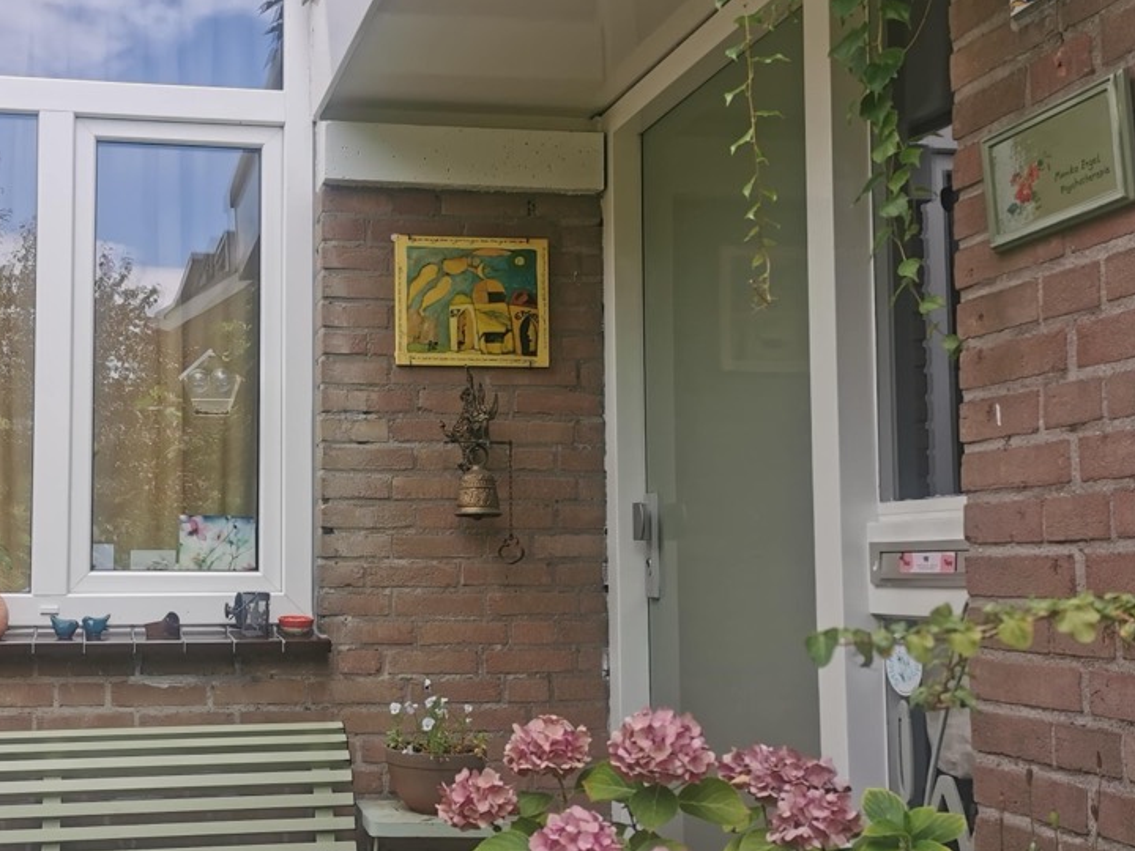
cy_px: 463
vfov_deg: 32.2
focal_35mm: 45
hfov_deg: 40.9
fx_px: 1475
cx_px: 290
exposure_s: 1/1238
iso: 50
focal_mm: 5.58
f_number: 1.8
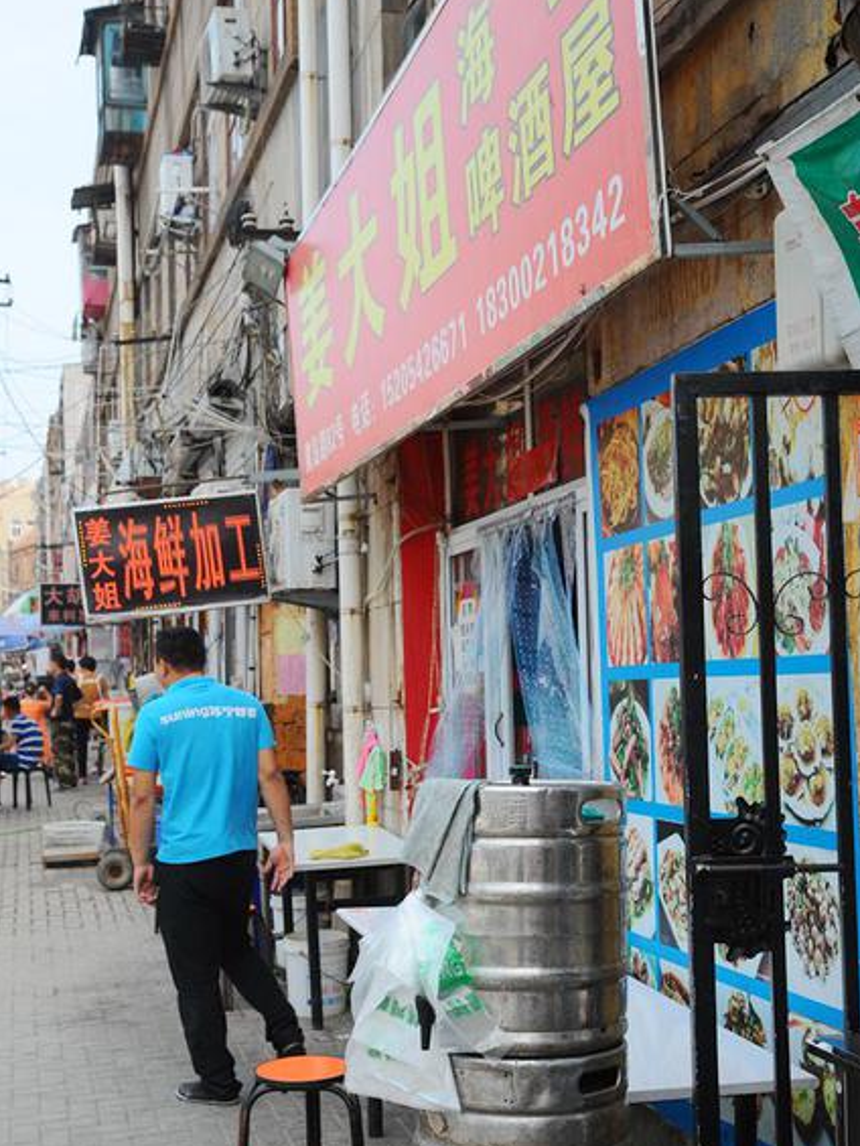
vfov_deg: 38.9
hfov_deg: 29.7
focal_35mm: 49
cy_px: 623
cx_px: 430
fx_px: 1623
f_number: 5.6
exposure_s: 1/400
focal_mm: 45
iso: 200
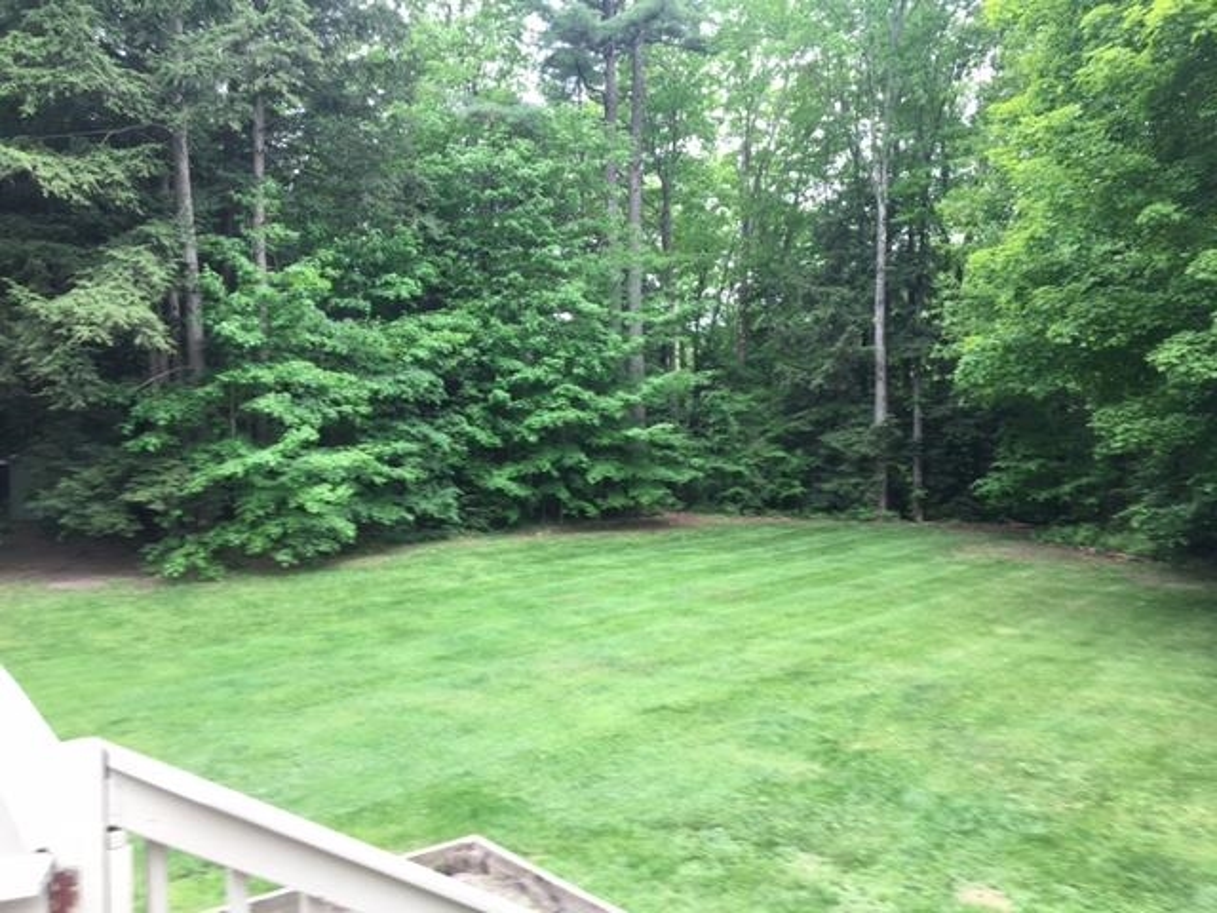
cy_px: 456
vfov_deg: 48.2
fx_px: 1020
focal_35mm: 29
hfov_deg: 61.7
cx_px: 608
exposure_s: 1/120
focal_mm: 4.15
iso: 32
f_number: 2.2
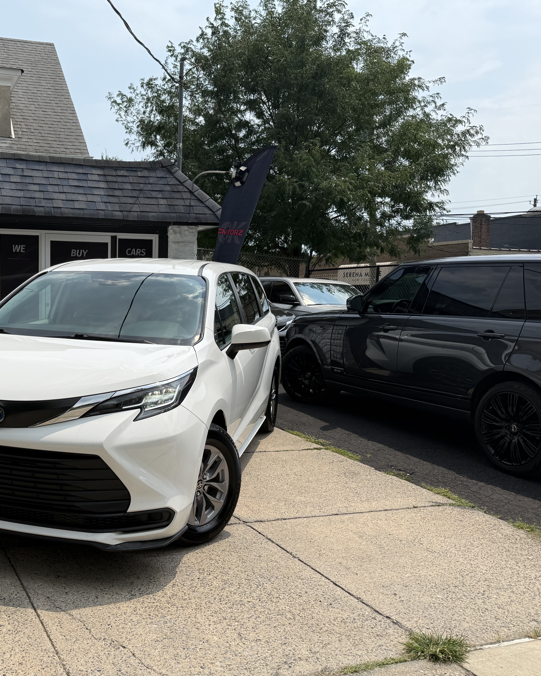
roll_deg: -0.5
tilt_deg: -3.1
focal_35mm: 32
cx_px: 111
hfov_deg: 43.7
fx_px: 641
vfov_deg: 55.7
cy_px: 331
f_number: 1.78
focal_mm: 6.76
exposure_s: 1/4975
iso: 80
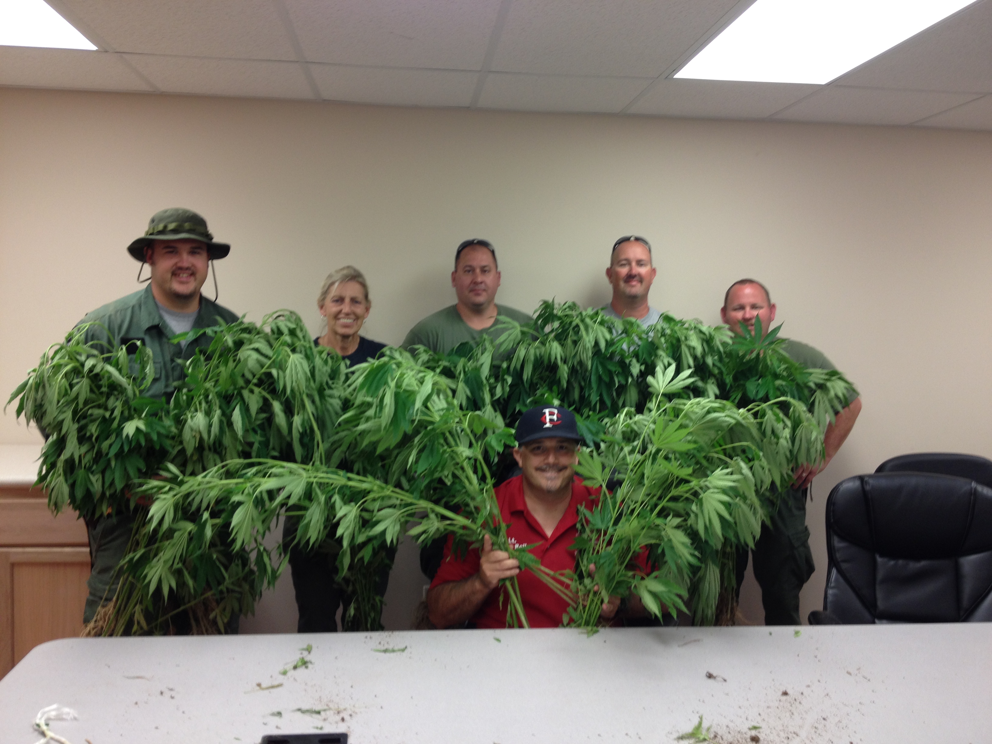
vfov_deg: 40.7
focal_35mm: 35
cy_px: 372
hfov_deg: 52.6
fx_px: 1003
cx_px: 496
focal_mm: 4.28
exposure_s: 1/30
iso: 50
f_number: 2.4
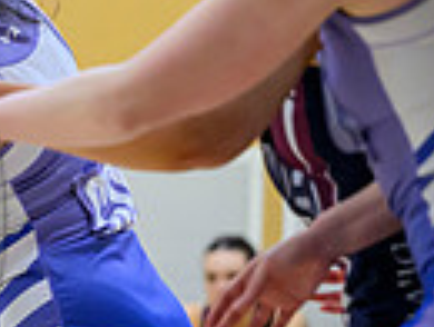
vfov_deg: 2.8
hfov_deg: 3.7
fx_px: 6733
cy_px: 215
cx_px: -341
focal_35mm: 536
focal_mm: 125
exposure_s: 1/1000
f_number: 3.2
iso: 3200
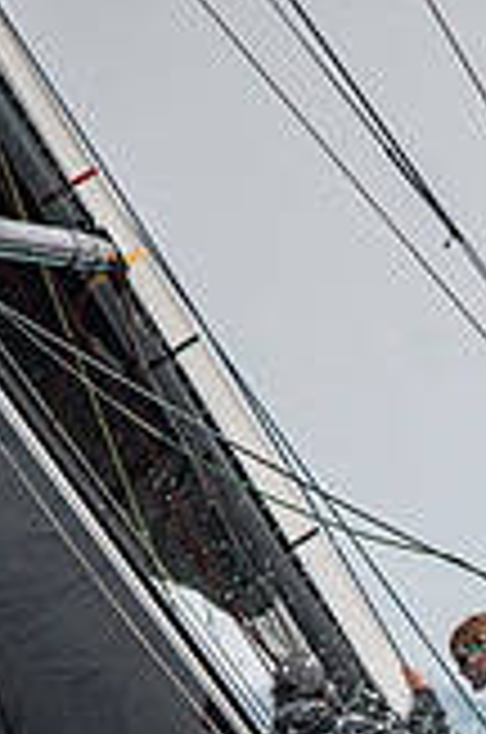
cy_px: 1009
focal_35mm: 1245
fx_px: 25317
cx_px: 558
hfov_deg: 1.1
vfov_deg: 1.7
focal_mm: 300
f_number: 5
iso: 200
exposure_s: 1/2000
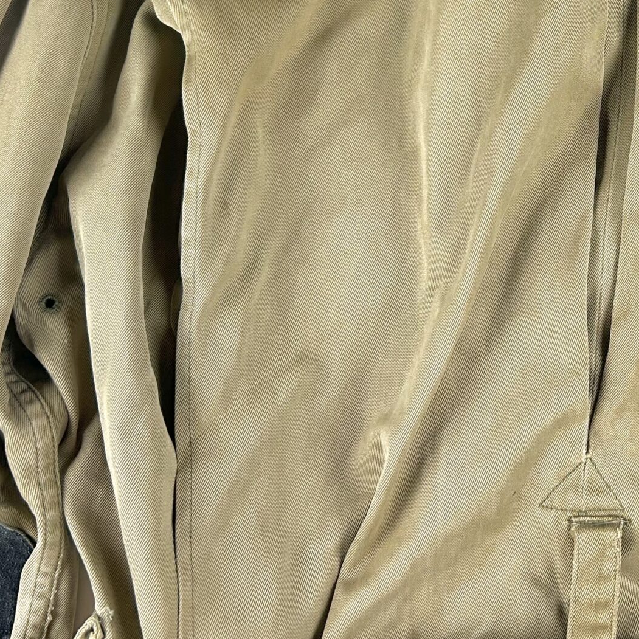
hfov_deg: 29.0
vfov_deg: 29.4
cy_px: 78
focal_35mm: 56
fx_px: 1170
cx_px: 603
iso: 50
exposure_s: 1/120
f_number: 1.5
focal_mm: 5.7
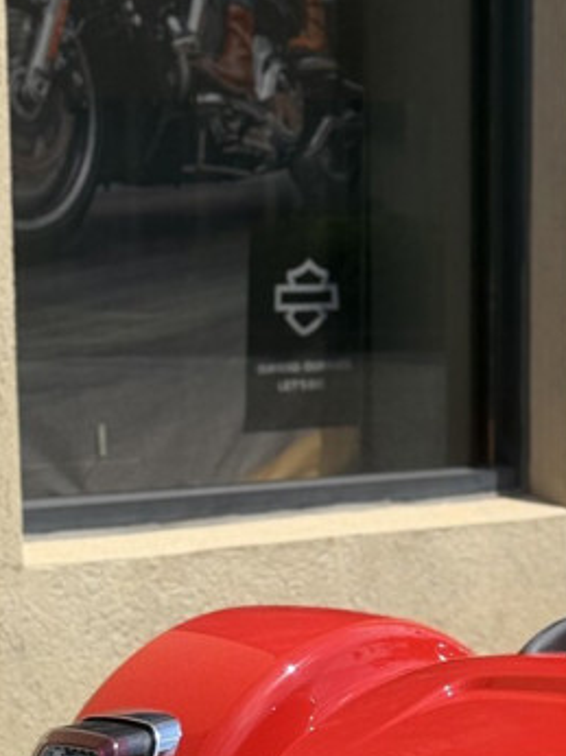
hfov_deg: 9.8
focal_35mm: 148
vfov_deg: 13.1
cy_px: 869
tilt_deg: -10.4
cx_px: 765
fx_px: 3231
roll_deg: -1.1
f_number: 1.78
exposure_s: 1/4329
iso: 100
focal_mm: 6.76
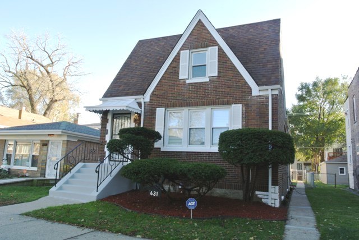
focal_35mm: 27
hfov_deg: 67.3
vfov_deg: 48.0
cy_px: 120
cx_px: 180
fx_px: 269
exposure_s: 1/20
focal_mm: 10
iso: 100
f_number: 13
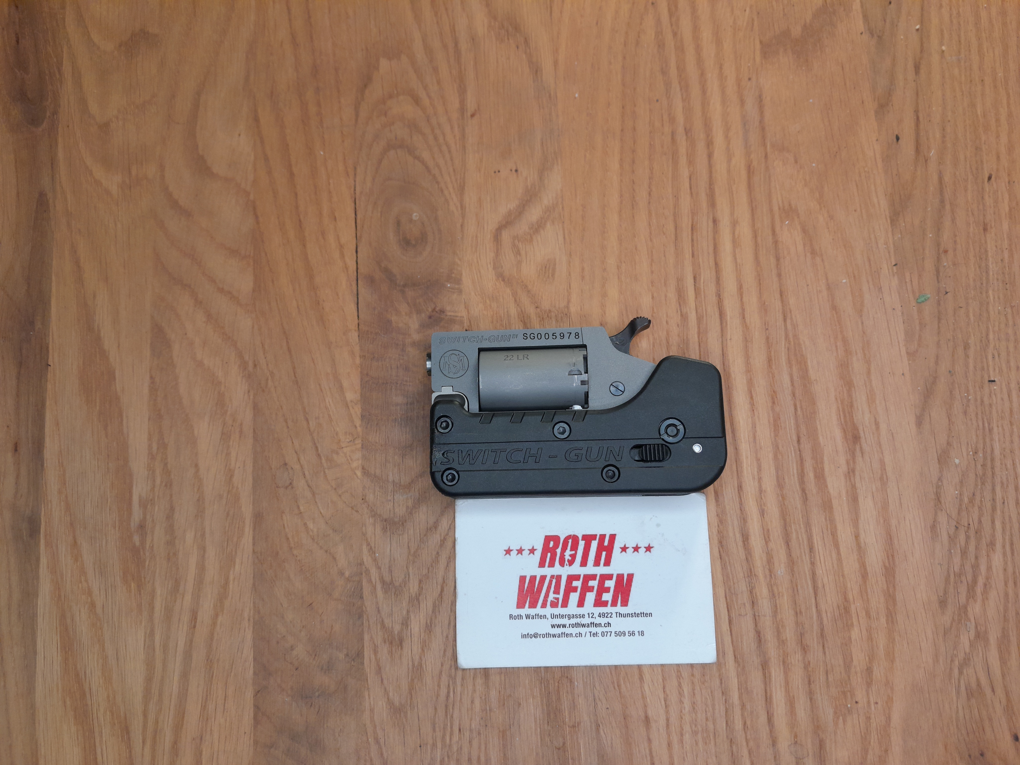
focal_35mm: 27
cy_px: 382
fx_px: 796
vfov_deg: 51.4
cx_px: 510
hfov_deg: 65.3
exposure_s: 1/50
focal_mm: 4
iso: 80
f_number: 1.8
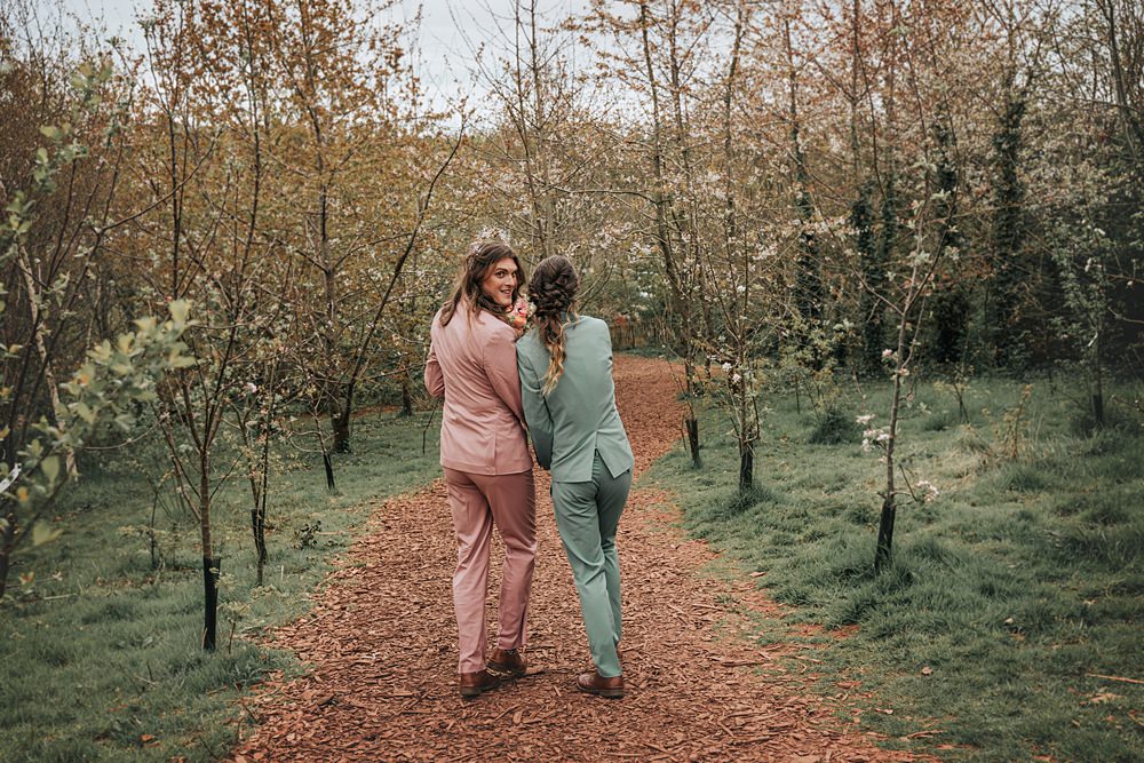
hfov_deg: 44.9
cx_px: 572
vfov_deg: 30.8
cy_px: 382
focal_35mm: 44
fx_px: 1386
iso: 250
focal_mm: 43.6
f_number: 6.3
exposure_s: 1/320
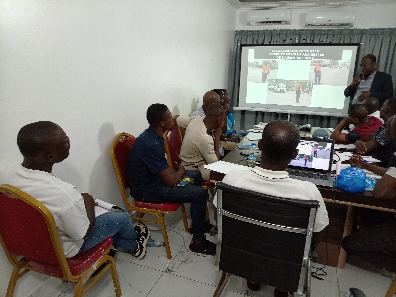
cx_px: 198
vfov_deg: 54.8
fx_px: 286
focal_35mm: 25
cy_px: 148
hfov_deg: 69.4
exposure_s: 1/25
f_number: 1.8
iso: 212
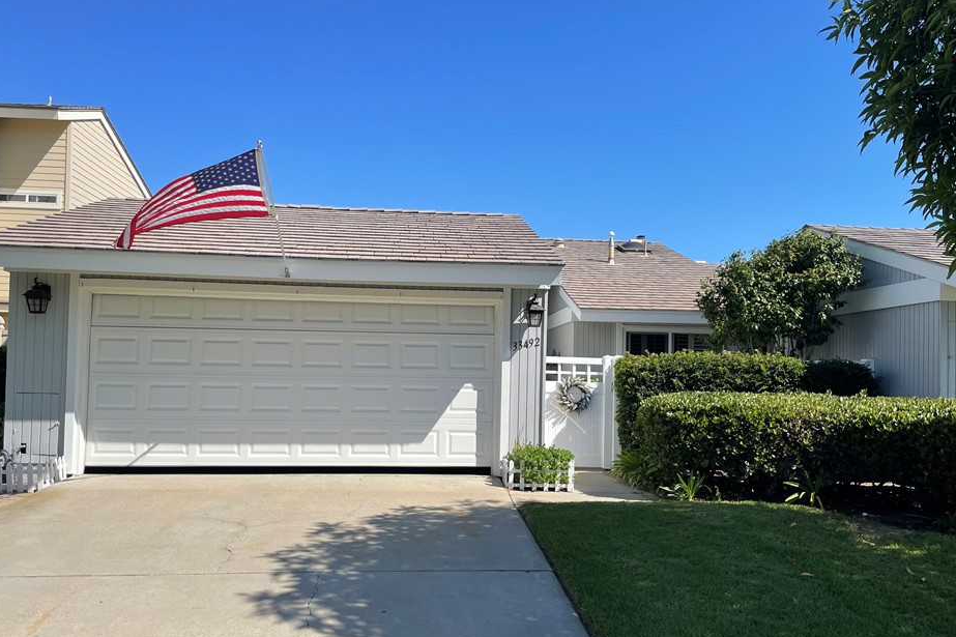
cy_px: 360
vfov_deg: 43.5
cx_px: 475
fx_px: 796
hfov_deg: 61.9
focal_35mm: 30
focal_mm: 4.2
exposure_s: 1/3861
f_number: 1.6
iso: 32
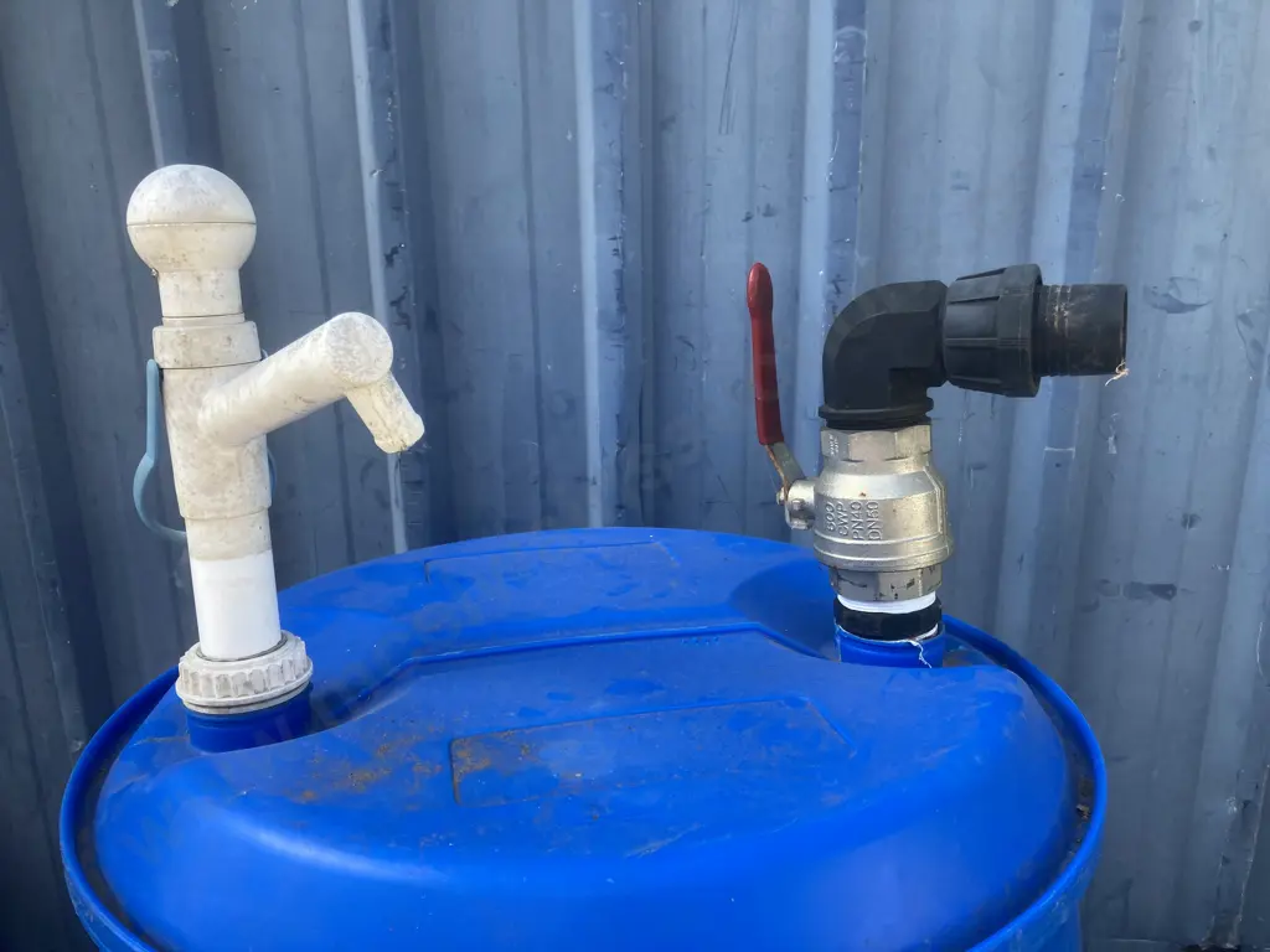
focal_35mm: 28
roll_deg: +0.2
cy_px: 476
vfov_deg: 49.7
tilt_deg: -15.5
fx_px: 1027
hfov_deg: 63.4
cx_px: 635
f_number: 1.8
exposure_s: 1/182
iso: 20
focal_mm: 3.99
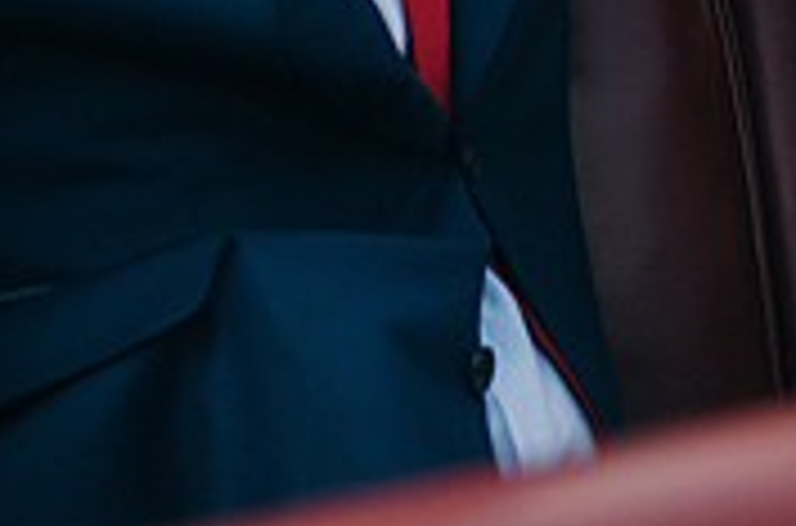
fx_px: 2029
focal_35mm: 92
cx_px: 711
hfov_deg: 21.7
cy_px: -306
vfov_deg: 13.7
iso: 1000
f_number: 2.8
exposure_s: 1/8000
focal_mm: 28
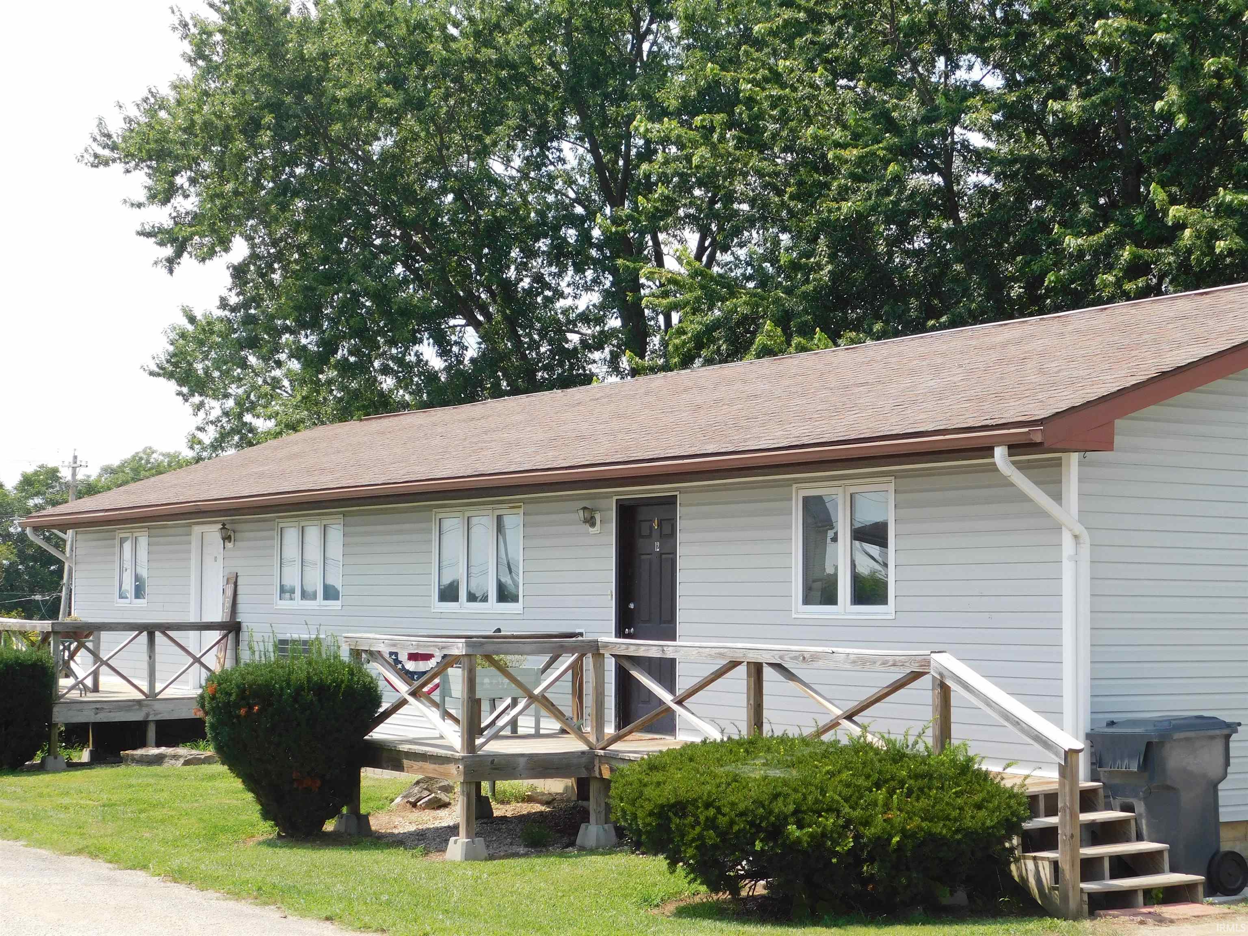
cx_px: 624
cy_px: 468
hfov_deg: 32.7
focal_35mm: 59
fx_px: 2127
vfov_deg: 24.8
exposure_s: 1/500
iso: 125
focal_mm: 10.4
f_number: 4
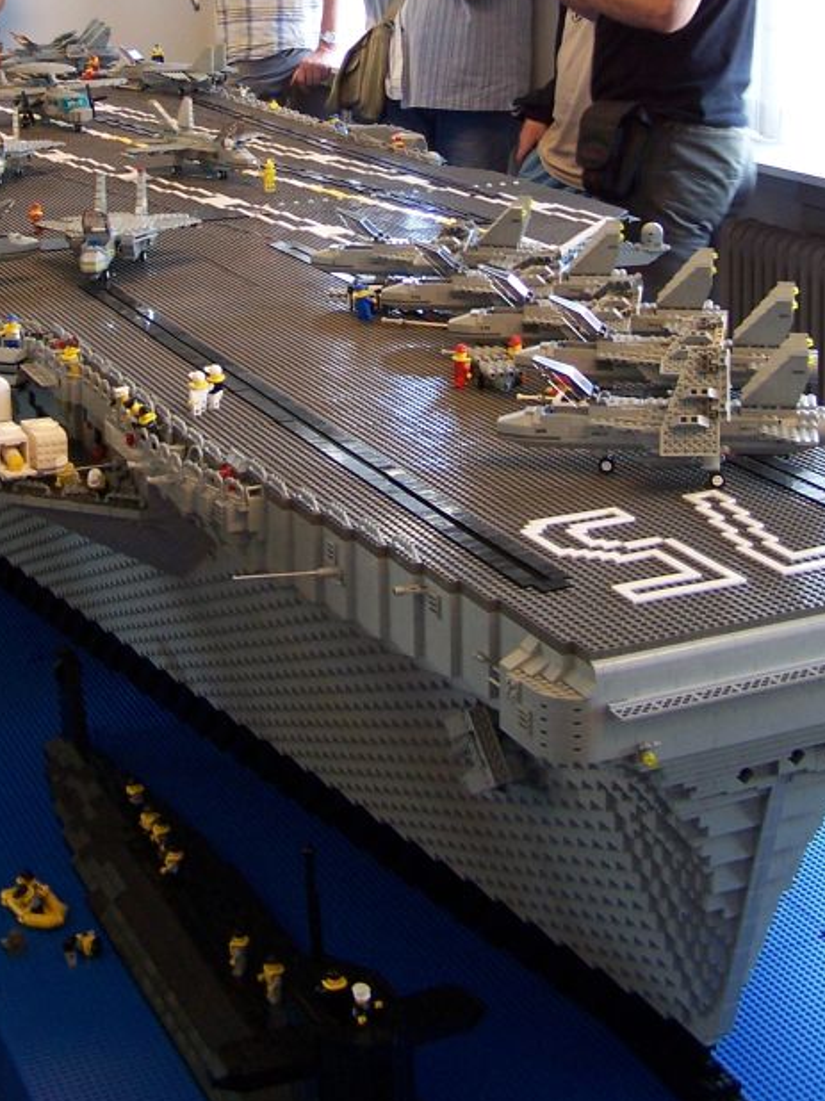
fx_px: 2003
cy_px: 200
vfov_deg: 29.9
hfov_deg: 23.2
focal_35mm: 63
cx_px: 292
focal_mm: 6.3
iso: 100
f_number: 2.8
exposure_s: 1/30
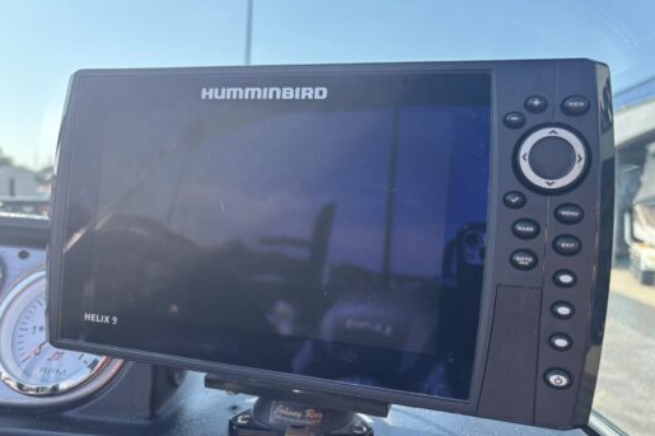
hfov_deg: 65.5
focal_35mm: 28
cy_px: 222
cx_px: 335
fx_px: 509
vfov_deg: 46.4
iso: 50
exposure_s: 1/591
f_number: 1.6
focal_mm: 5.96
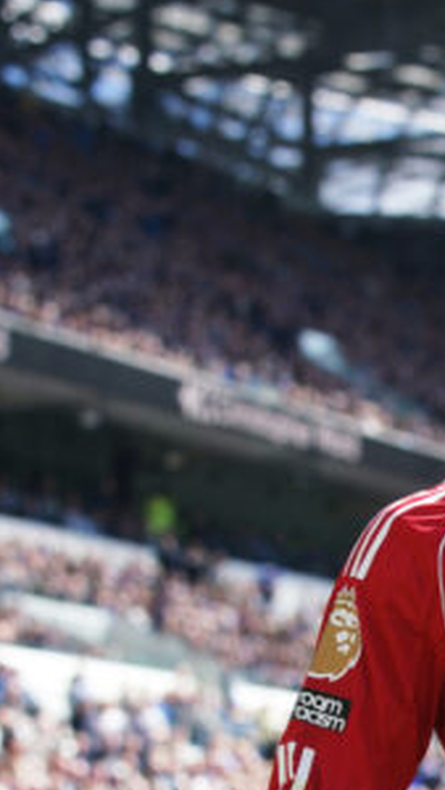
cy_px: 620
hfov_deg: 6.4
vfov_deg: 11.4
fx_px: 3939
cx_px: 690
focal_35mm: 188
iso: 400
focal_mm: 70
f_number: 4.5
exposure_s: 1/1000
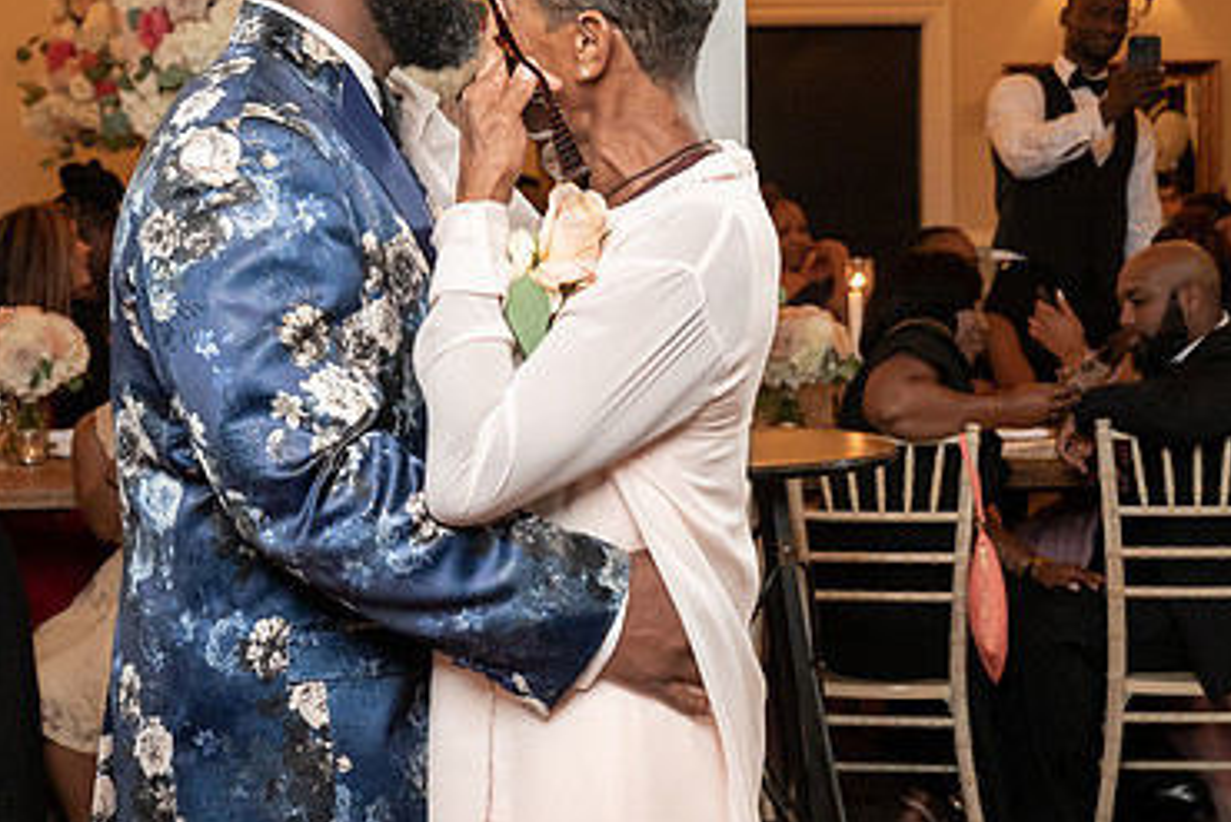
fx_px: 2702
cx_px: 554
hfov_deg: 25.7
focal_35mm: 79
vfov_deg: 17.3
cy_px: 279
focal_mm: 46
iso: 4000
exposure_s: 1/200
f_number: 5.6
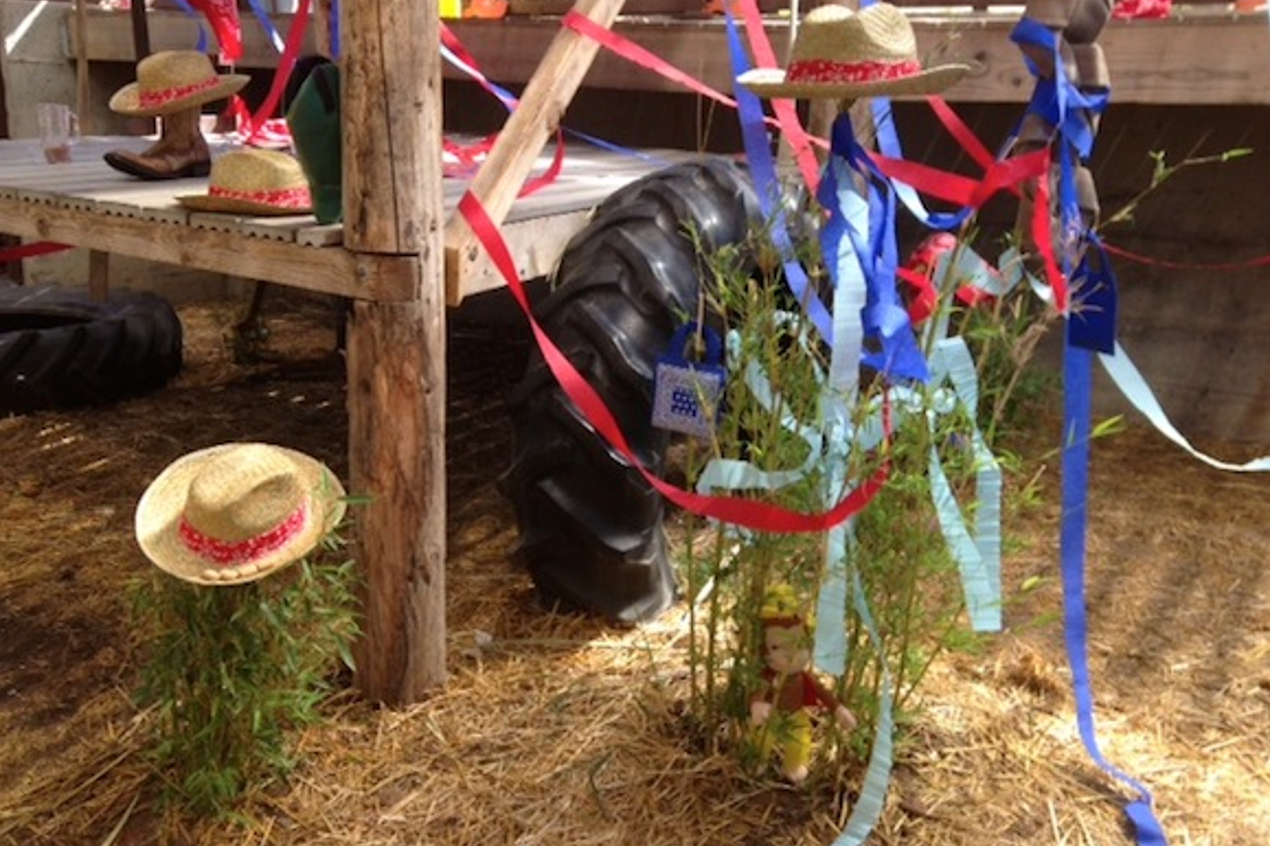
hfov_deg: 54.4
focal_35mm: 35
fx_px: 1235
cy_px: 387
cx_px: 630
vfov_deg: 37.8
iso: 50
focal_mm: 4.13
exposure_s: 1/178
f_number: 2.4
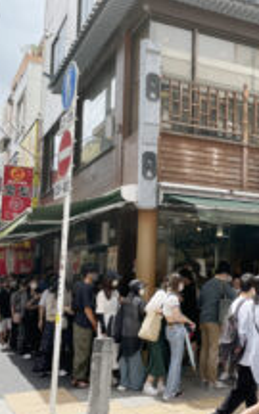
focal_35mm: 46
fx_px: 520
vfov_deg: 43.5
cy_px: 211
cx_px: 238
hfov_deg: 26.9
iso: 32
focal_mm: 4.2
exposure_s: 1/1949
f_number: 1.6
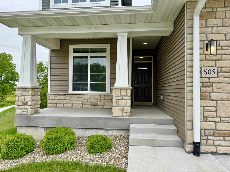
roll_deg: -0.4
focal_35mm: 24
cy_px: 86
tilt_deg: +1.4
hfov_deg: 71.6
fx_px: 159
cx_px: 115
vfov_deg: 56.8
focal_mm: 6.76
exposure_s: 1/1156
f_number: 1.78
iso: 80
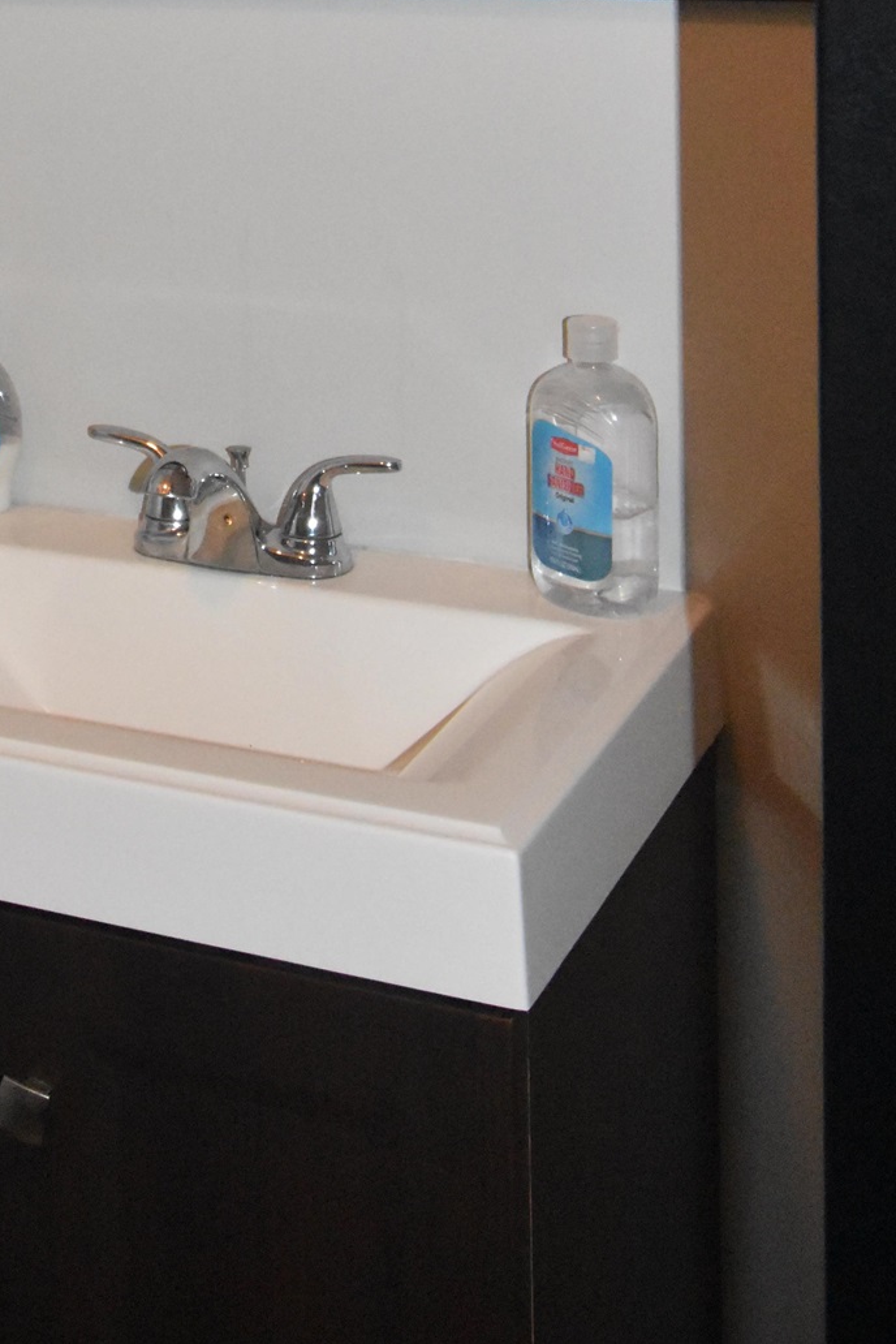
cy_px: -90
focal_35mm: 67
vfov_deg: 27.8
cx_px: 73
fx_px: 2501
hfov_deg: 19.9
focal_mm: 20
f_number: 5.6
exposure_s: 1/60
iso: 6400
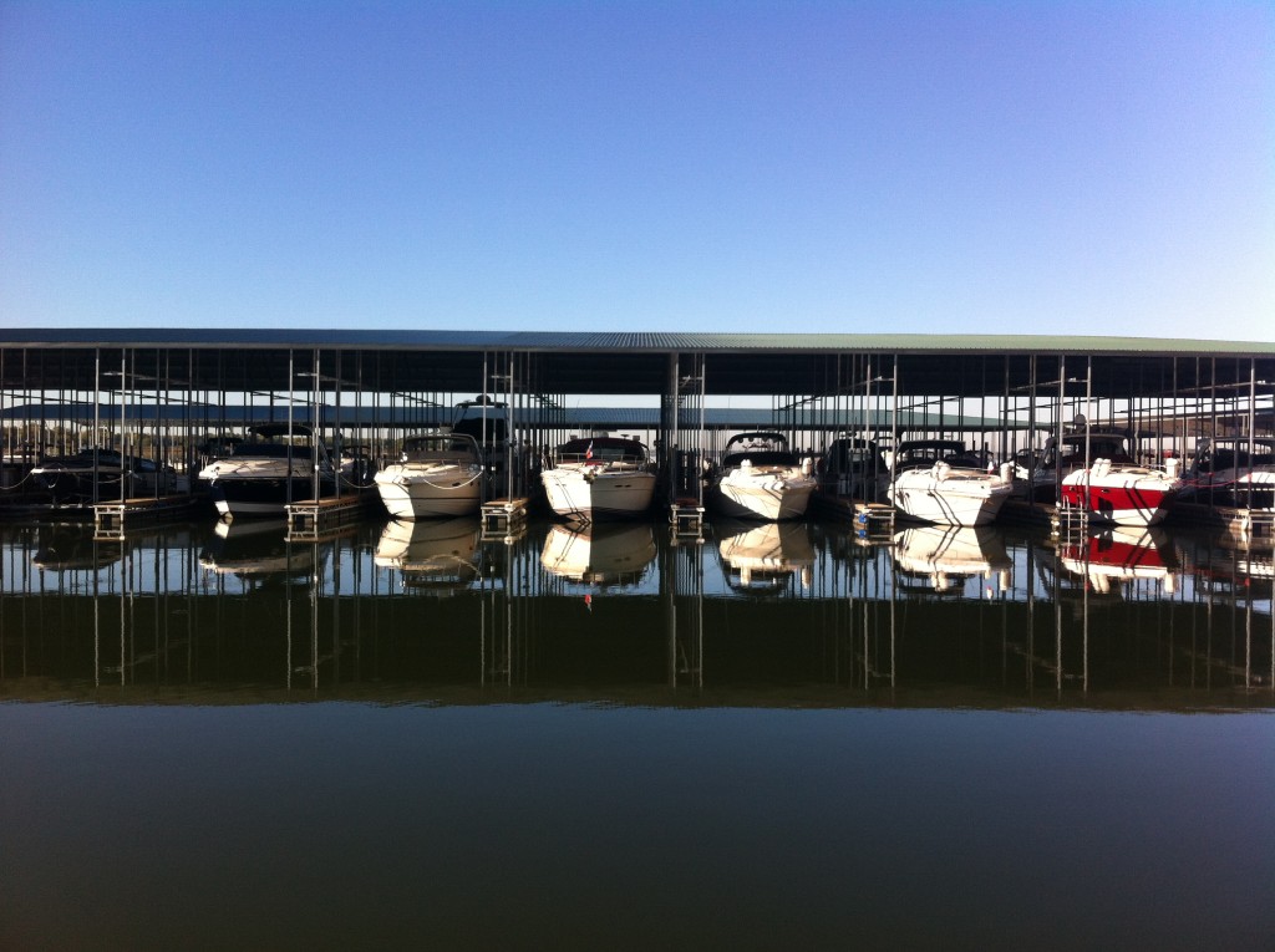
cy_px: 476
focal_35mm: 35
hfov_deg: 52.7
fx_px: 1287
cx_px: 638
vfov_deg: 40.6
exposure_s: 1/887
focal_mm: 3.85
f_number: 2.8
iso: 80
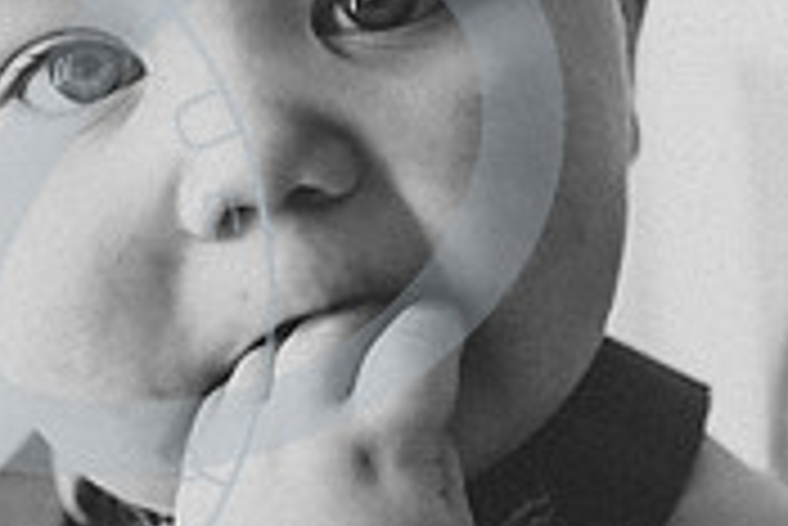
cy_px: -35
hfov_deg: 11.1
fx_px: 4009
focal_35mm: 183
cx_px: -44
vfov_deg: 7.5
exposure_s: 1/125
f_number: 2.8
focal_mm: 52
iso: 200
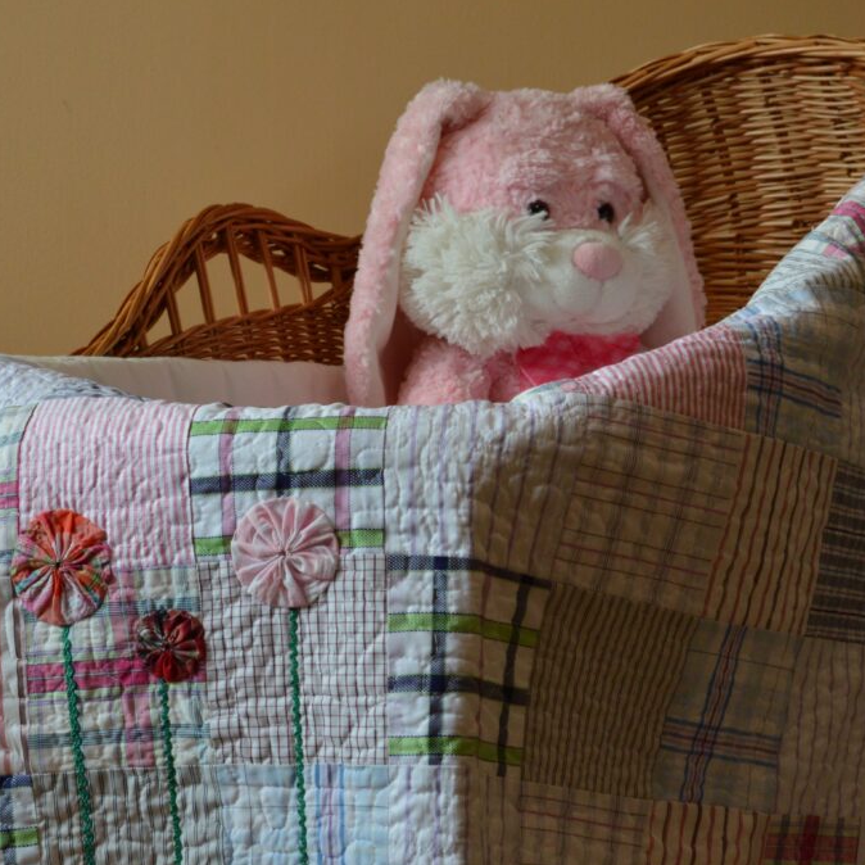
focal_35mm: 62
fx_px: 1753
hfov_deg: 27.7
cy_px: 433
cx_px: 438
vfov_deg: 27.7
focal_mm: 32
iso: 640
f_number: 8
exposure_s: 1/50
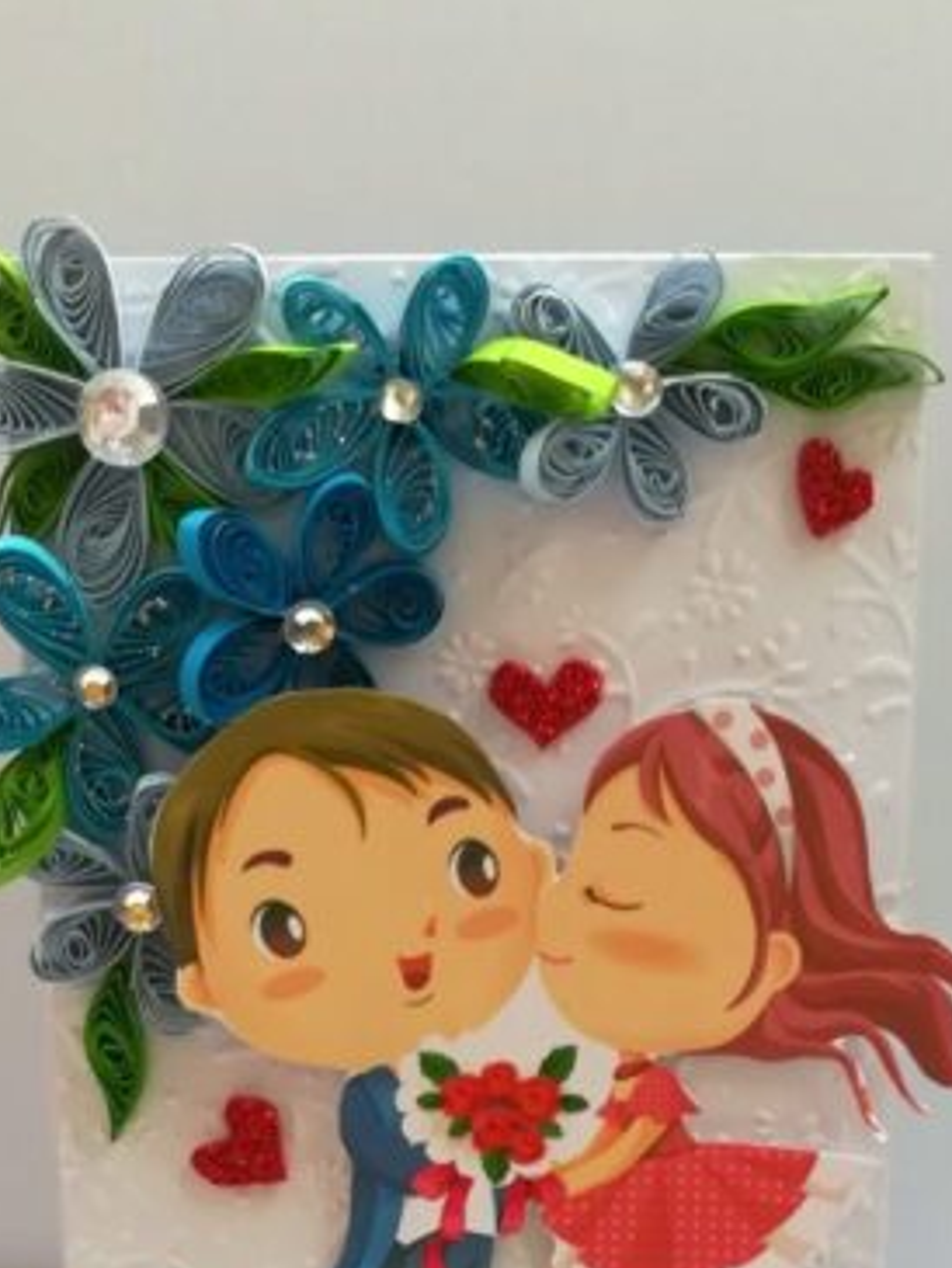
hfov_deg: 25.7
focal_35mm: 57
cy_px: 1244
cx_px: 514
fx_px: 2089
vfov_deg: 31.4
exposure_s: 1/60
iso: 80
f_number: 2.2
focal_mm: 3.83
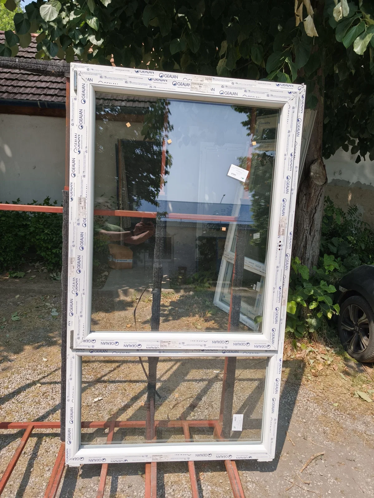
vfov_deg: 73.9
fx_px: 331
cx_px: 187
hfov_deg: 58.9
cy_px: 249
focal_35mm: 23
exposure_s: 1/414
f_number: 1.6
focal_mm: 6.57
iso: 50
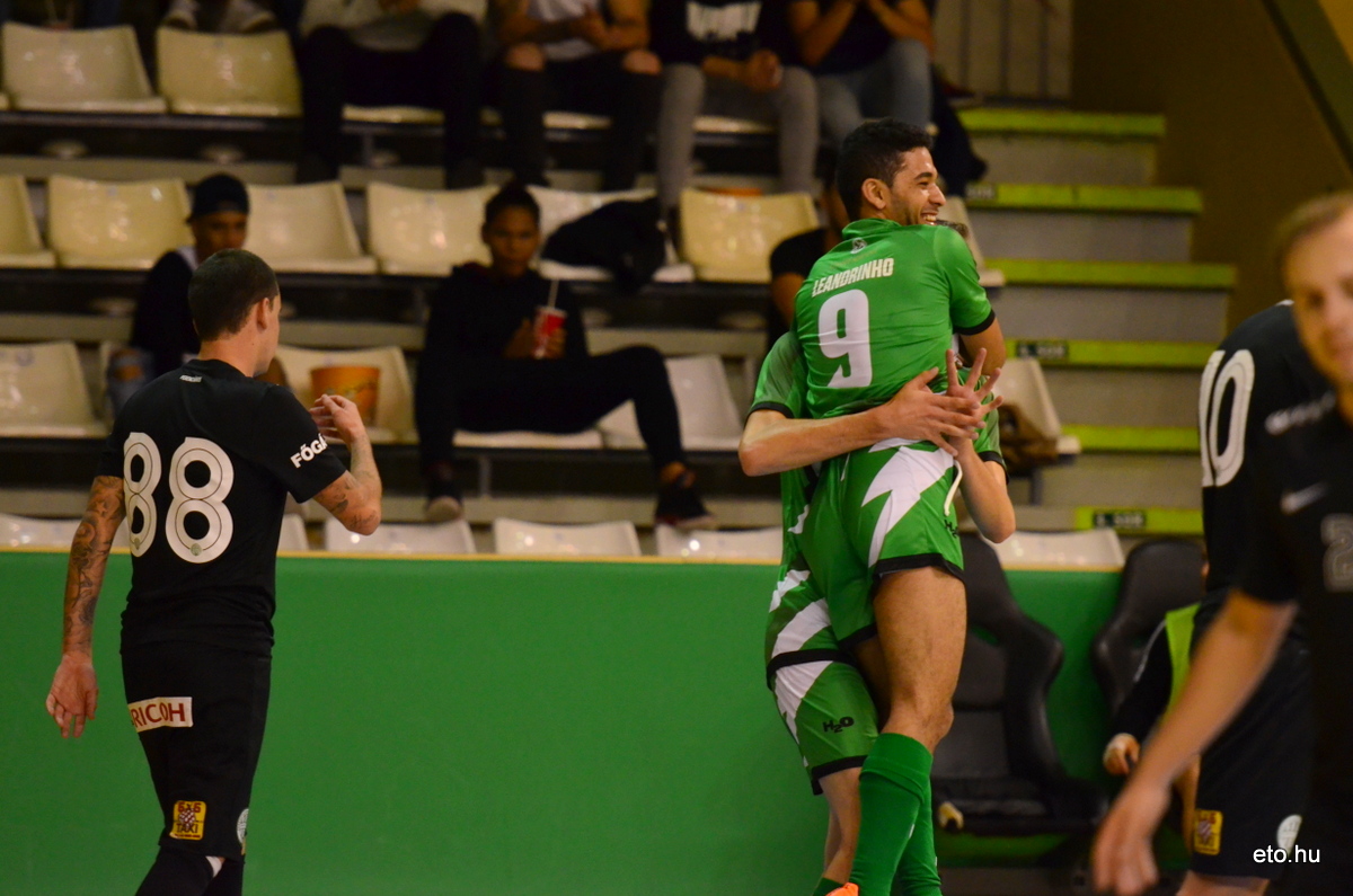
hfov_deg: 7.4
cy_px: 448
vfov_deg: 4.9
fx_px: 10409
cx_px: 676
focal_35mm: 278
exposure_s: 1/500
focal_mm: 185
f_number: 2.8
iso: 2500
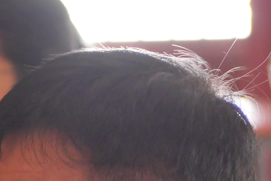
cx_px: -47
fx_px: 6725
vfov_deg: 1.5
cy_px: 317
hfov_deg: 2.3
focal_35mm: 893
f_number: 5.2
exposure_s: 1/50
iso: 2000
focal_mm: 114
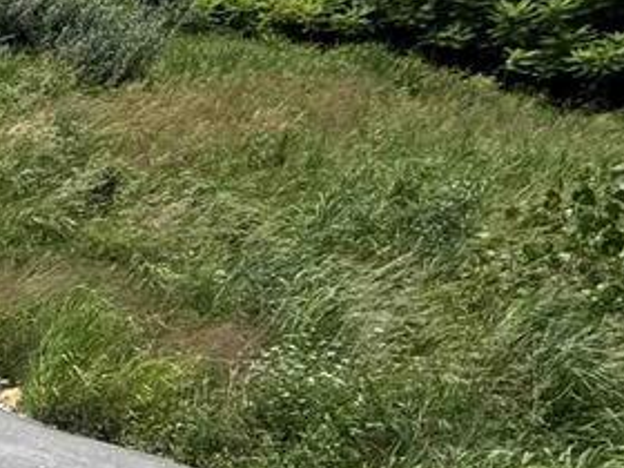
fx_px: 1298
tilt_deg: -14.1
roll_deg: +2.5
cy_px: 515
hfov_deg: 16.4
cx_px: -767
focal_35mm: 72
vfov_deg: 19.6
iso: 50
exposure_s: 1/1709
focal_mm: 2.22
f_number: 2.2
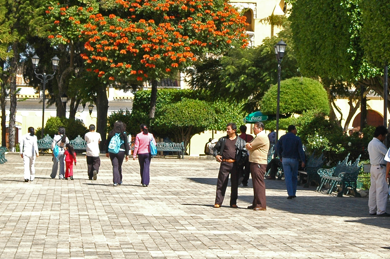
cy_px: 60
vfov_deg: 10.5
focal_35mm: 130
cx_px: 278
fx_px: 1407
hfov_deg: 15.7
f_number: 10
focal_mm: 42
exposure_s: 1/320
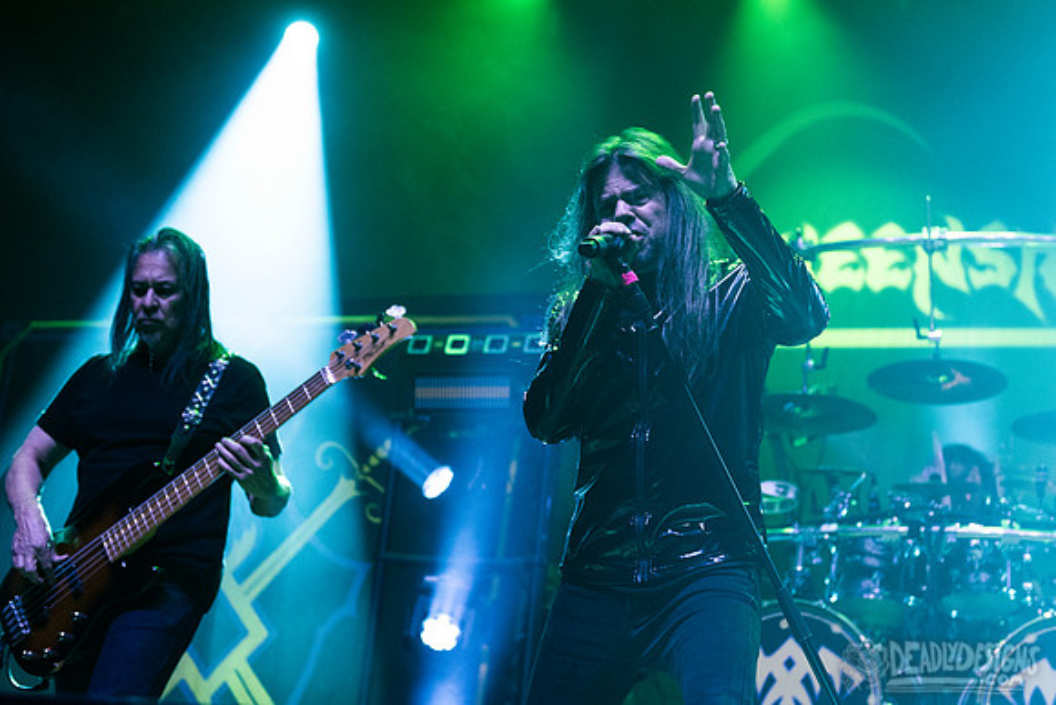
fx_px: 1689
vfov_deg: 23.6
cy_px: 315
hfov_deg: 34.7
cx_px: 584
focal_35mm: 58
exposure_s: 1/320
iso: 2500
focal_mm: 52
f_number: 3.2
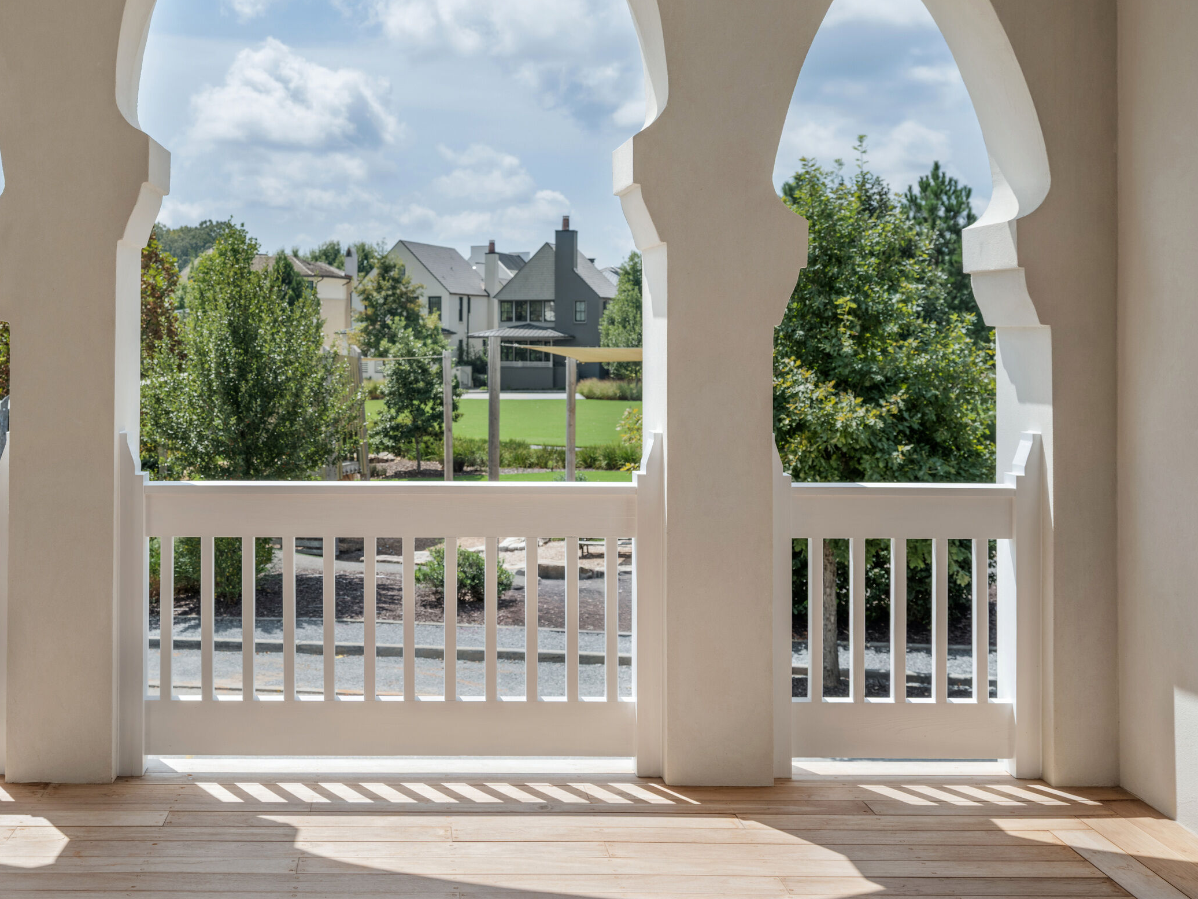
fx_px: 1488
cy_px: 311
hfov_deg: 43.2
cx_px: 385
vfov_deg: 33.3
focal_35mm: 43
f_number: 8
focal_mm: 36.2
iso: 100
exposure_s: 1/200
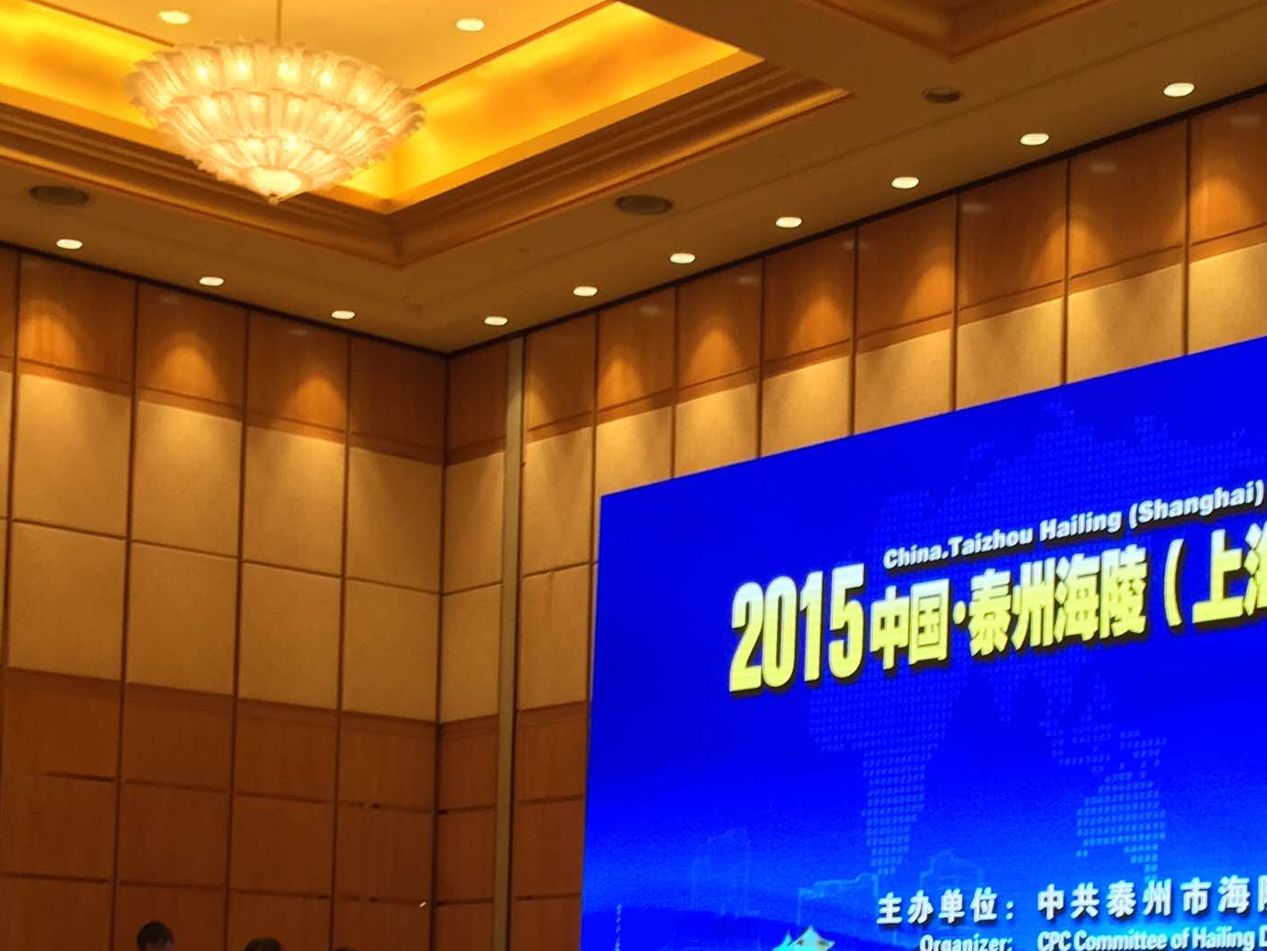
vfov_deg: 21.0
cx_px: 768
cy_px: 904
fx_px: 2489
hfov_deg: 28.5
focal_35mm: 68
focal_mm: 4.15
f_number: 2.2
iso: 32
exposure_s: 1/40
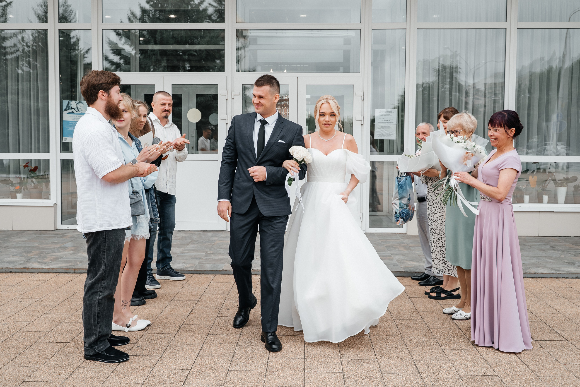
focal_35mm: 39
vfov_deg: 34.2
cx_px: 290
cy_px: 194
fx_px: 629
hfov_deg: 49.5
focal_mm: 38
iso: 320
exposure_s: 1/500
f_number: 6.3
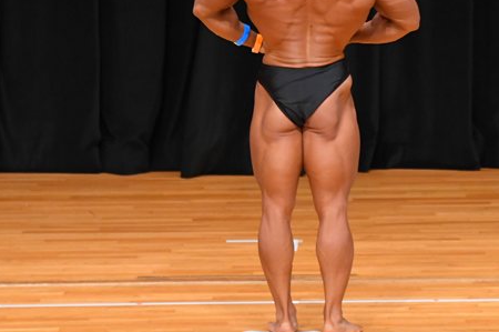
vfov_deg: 2.7
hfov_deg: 4.0
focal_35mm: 517
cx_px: 337
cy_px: 93
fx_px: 7158
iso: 4000
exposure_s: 1/400
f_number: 5.6
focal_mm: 200
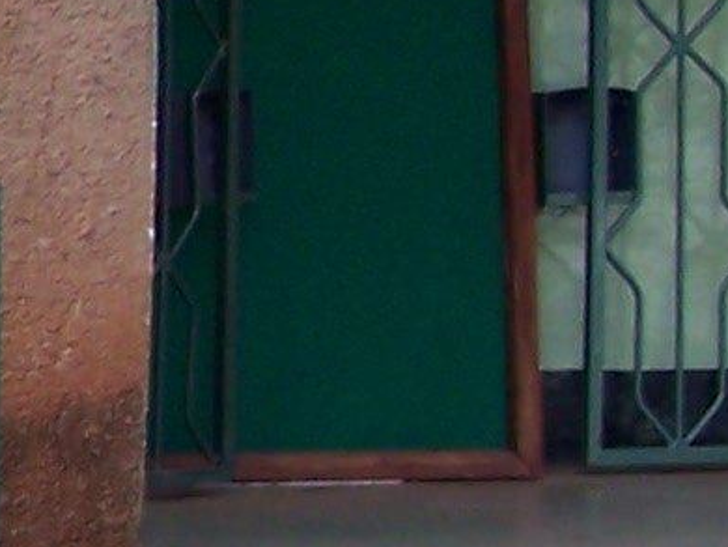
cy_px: 50
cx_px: -1279
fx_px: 5976
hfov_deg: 6.5
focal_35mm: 284
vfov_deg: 5.2
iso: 80
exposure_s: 1/100
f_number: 2.9
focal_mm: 7.1
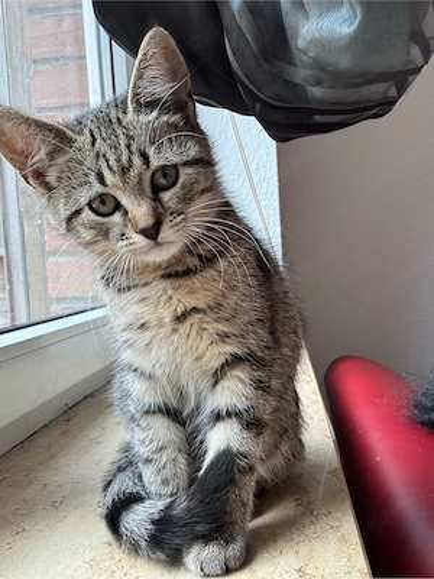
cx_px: 217
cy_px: 290
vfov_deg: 60.0
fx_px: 502
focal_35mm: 30
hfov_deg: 46.8
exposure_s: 1/71
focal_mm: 2.69
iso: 80
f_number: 1.9
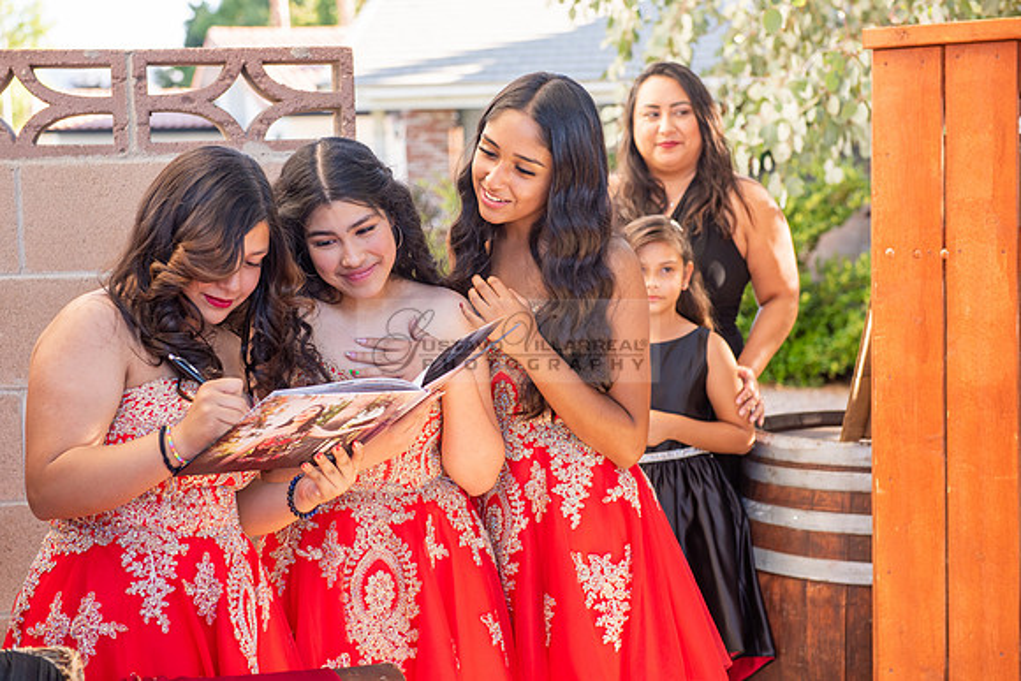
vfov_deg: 19.5
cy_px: 340
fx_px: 1986
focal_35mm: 70
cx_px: 510
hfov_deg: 28.8
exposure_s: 1/200
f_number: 5
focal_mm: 70
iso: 400
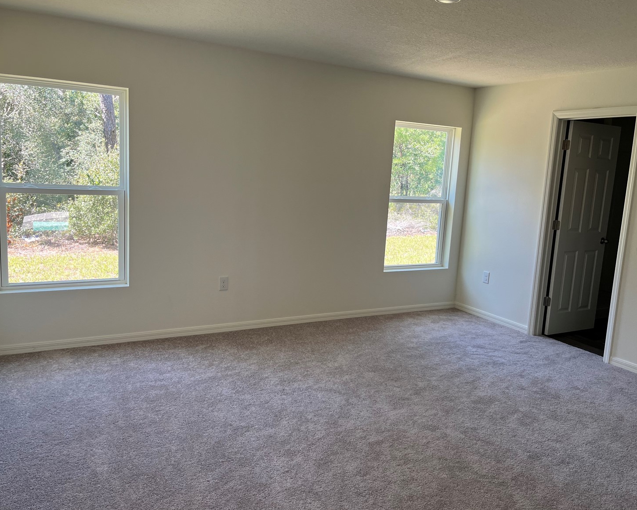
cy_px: 251
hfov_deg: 62.2
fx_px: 528
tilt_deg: -8.2
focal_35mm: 28
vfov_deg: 51.5
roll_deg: -2.7
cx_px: 327
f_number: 1.6
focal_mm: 5.1
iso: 80
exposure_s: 1/121
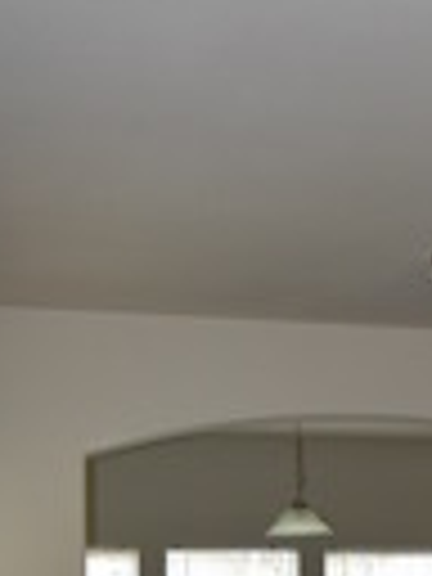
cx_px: 590
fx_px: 1614
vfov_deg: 19.1
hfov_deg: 14.5
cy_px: 688
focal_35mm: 97
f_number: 5.6
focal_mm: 18
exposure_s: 1/125
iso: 560
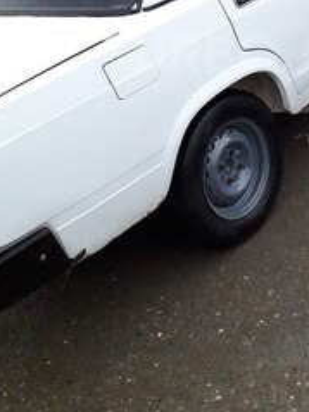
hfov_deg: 25.8
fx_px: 667
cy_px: 53
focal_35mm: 56
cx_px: 233
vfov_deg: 32.9
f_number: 1.9
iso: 800
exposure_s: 1/1333
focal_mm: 3.6
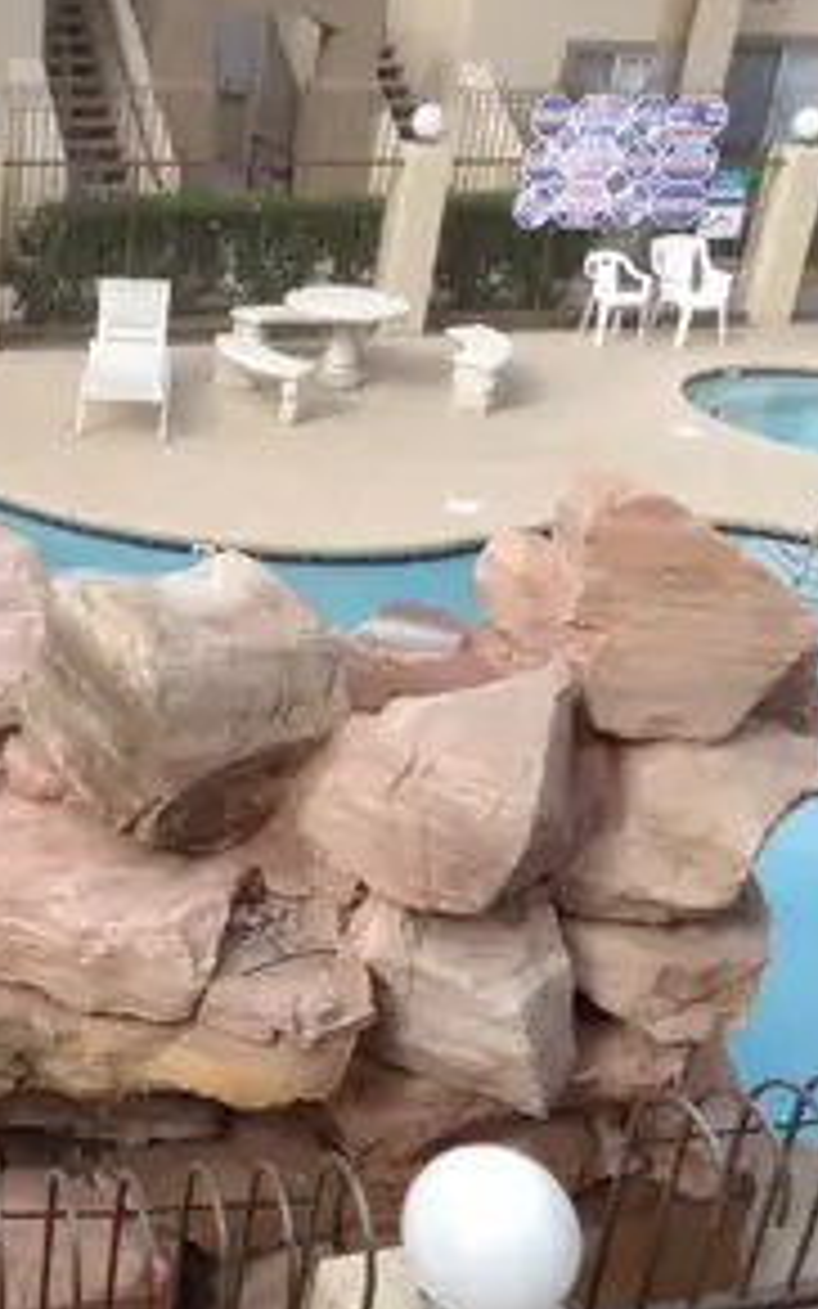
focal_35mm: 48
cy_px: 659
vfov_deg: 41.8
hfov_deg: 25.6
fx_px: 1711
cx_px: 9
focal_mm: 3.3
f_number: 2.4
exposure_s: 1/698
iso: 25
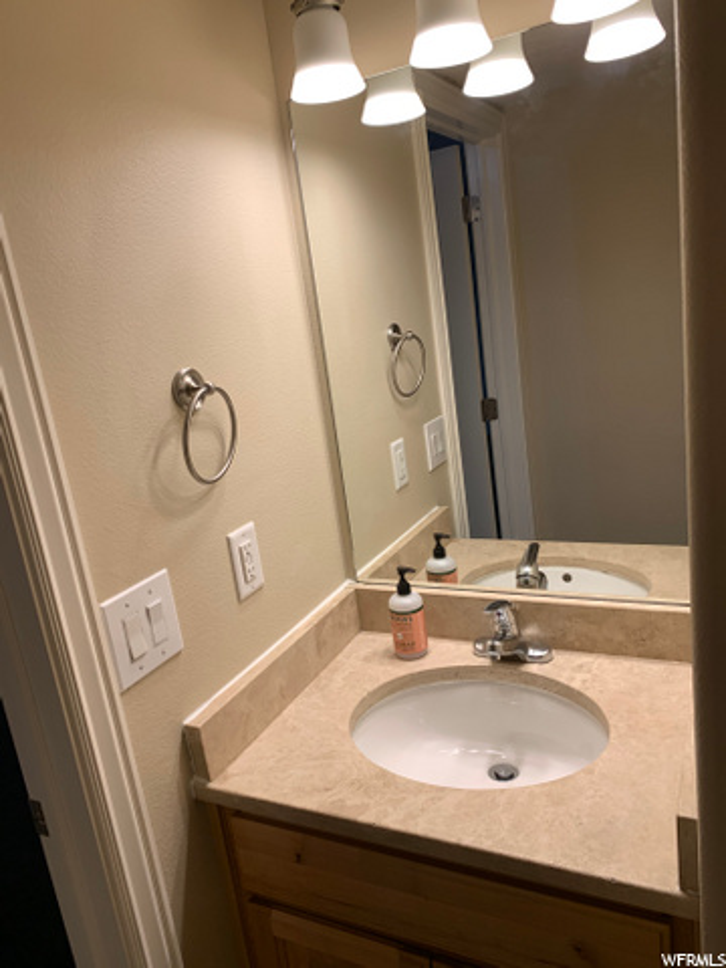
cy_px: 484
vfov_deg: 67.3
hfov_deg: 53.1
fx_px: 727
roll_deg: +7.9
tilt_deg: -11.2
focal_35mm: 26
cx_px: 363
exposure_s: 1/120
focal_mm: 4.25
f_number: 1.8
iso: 40
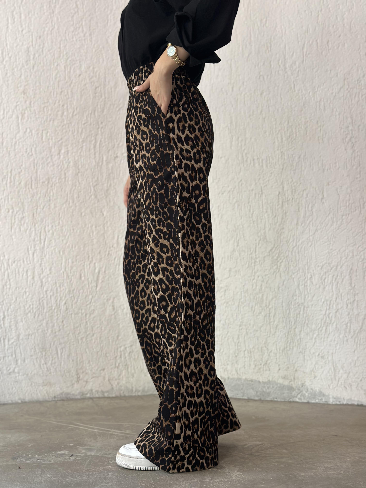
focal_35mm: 48
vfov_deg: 39.7
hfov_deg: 30.3
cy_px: 244
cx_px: 183
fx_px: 677
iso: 125
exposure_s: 1/103
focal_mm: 6.86
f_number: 1.78
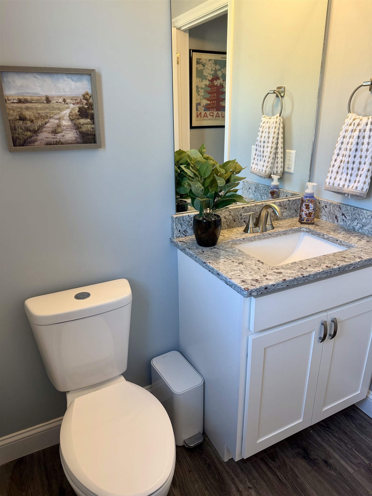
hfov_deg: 56.8
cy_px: 248
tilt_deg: -20.9
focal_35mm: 24
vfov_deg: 71.6
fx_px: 344
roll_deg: +0.6
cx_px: 186
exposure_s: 1/60
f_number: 1.78
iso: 125
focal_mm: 6.76
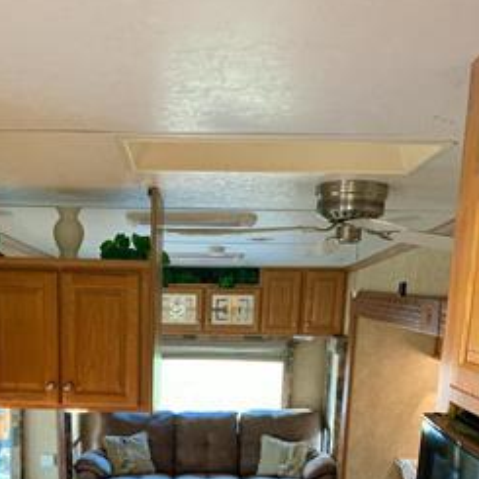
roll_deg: -0.5
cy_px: 459
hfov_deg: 37.3
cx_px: 176
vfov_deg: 34.7
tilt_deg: -13.4
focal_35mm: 45
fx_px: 704
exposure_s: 1/48
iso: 400
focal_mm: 4.25
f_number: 1.8
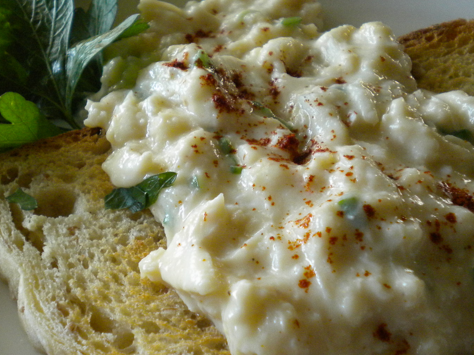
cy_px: 188
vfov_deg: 23.7
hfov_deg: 31.0
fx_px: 849
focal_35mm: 62
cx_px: 165
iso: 386
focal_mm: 7.4
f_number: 3.5
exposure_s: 1/60
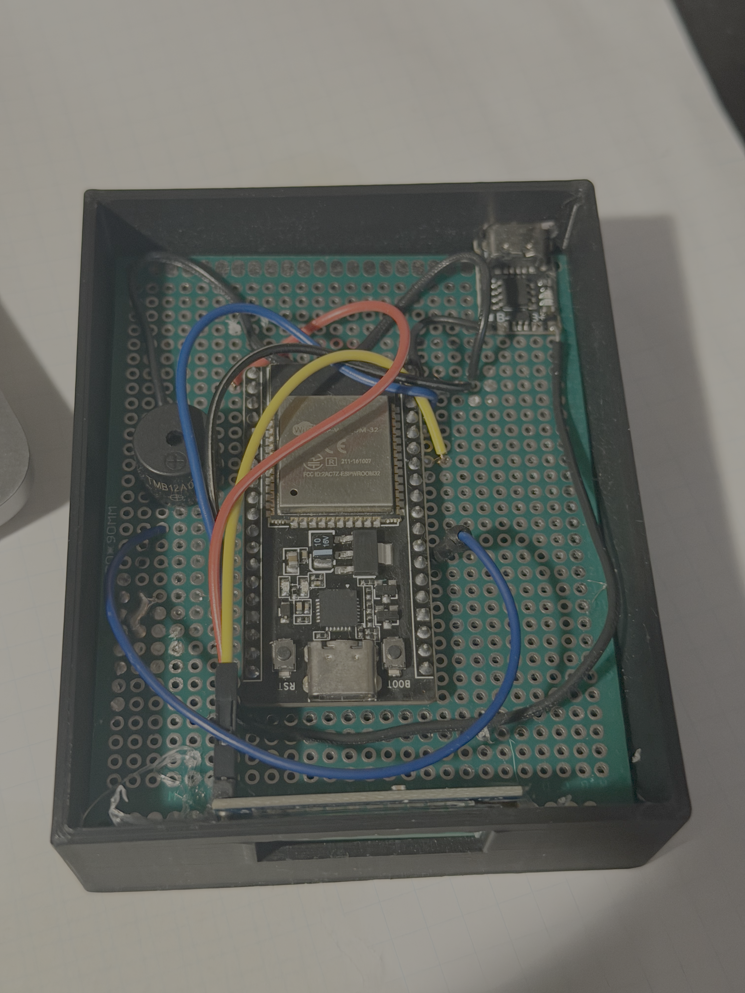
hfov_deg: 30.3
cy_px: 496
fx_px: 1377
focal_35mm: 48
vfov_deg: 39.7
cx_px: 372
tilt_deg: -62.3
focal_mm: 6.76
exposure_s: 1/30
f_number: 1.78
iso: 500
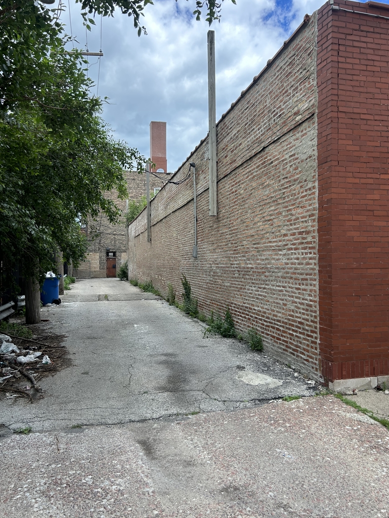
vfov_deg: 65.3
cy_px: 258
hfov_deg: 51.4
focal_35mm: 27
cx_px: 198
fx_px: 405
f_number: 1.5
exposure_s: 1/1224
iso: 50
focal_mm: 5.7
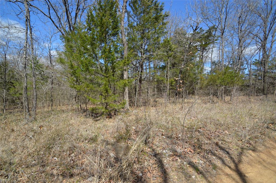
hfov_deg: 100.5
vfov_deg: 77.2
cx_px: 138
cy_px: 92
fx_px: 115
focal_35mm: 15
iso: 100
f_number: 8
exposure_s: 1/250
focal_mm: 10
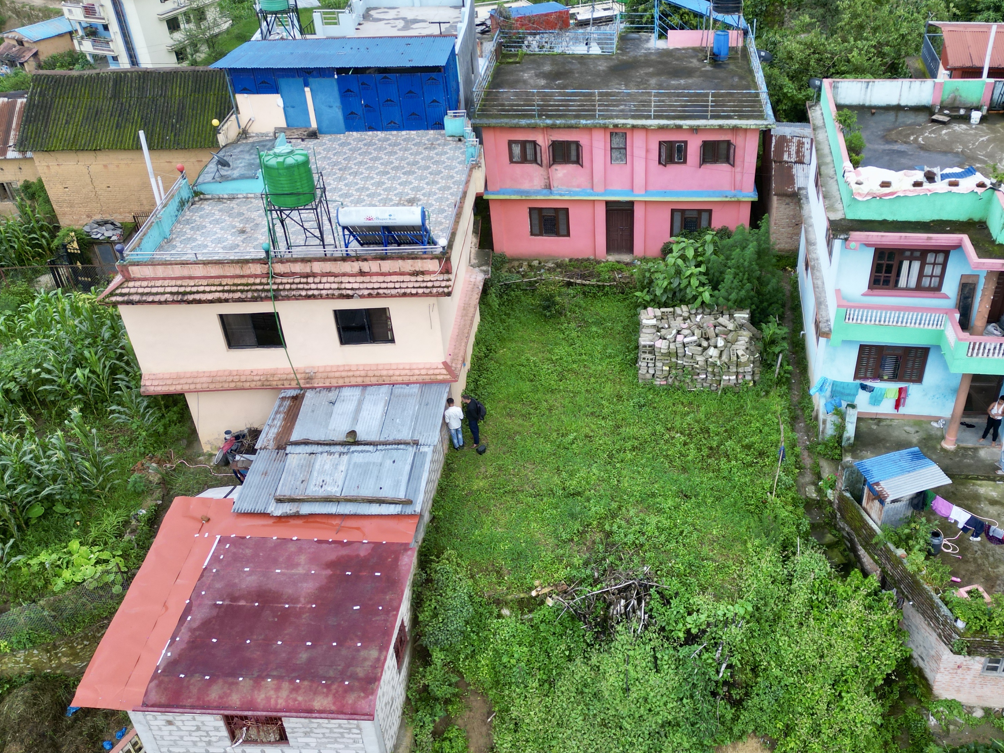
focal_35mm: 33
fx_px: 957
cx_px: 617
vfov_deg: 42.9
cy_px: 407
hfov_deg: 54.8
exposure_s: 1/250
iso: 120
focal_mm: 6.72
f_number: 1.7
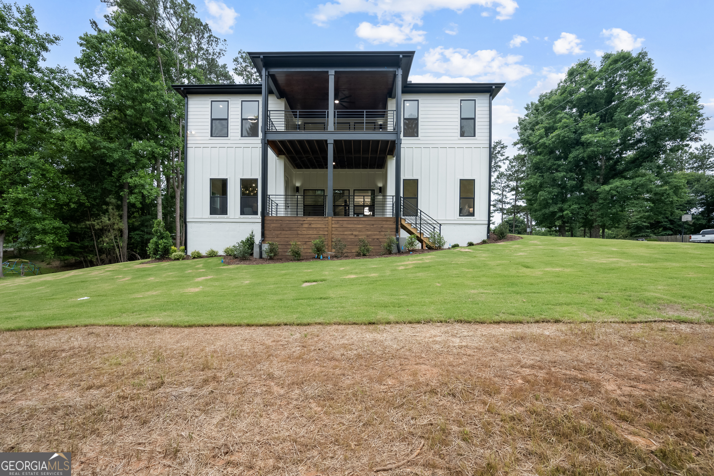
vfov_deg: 81.2
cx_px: 357
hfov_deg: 104.3
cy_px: 238
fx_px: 278
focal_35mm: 14
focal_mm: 14
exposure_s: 1/10
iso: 100
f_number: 8
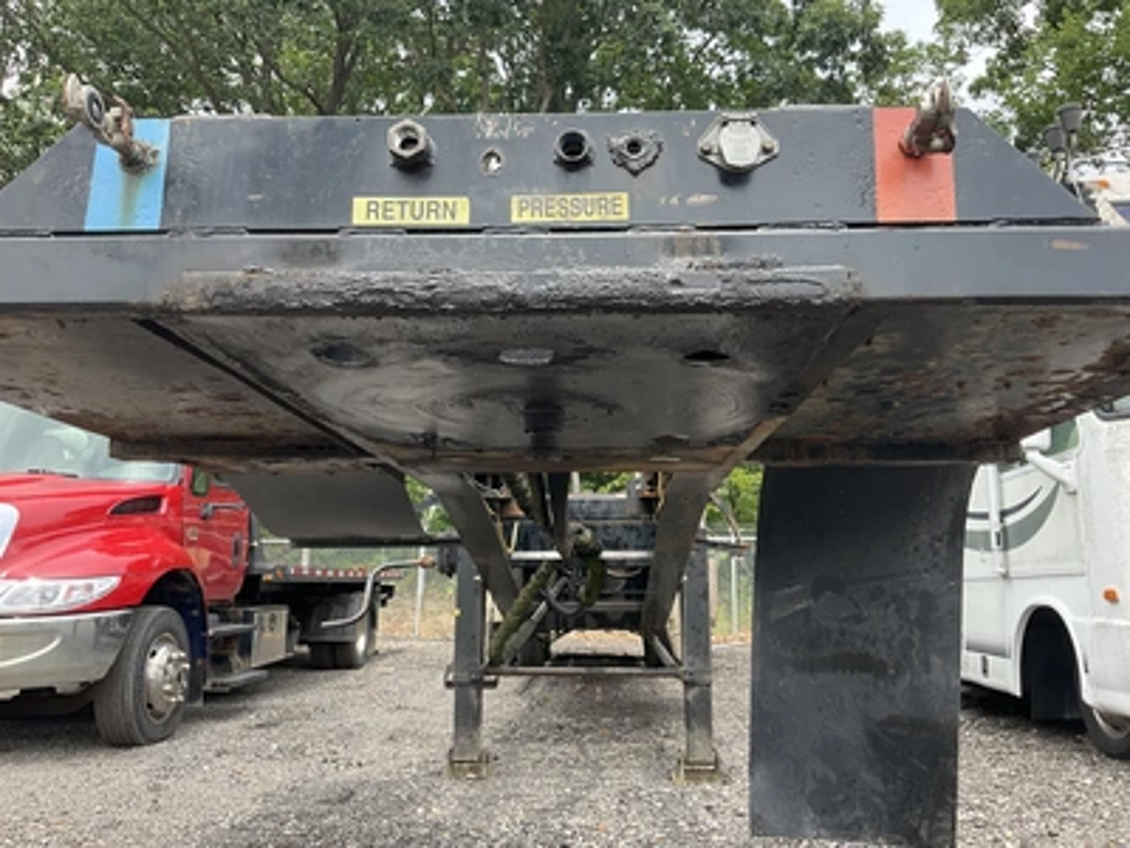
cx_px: 565
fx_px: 947
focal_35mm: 29
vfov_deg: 48.2
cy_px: 424
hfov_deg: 61.7
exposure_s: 1/375
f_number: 1.8
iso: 25
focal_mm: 3
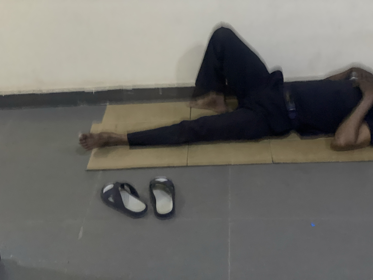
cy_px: 140
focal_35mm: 52
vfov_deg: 28.0
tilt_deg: -32.1
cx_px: 186
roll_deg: +2.5
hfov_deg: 36.8
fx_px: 560
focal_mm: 6
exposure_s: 1/33
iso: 800
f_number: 2
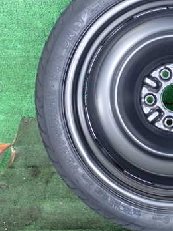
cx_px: 181
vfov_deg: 25.6
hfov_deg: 18.8
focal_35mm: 76
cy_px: 95
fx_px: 506
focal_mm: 7.84
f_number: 2.9
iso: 1000
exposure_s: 1/125
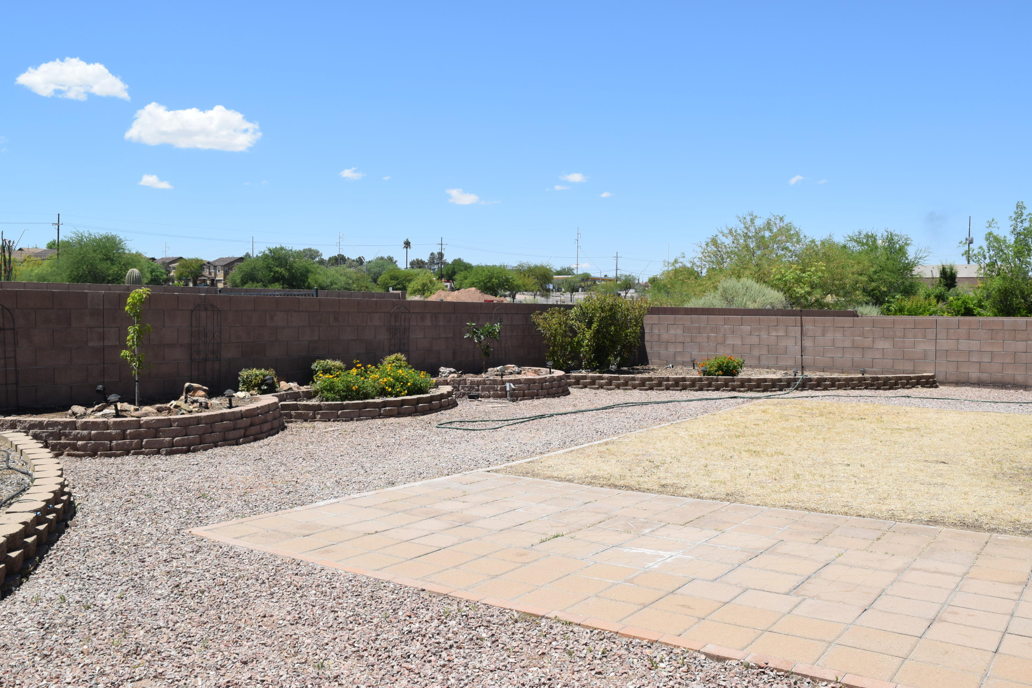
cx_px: 516
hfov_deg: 57.2
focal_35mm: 33
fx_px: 946
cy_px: 344
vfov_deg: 40.0
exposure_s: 1/400
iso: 200
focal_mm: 22
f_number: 10
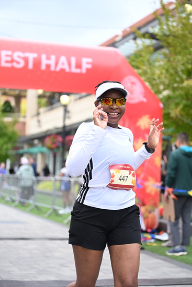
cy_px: 144
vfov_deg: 28.8
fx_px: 560
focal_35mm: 70
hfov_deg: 19.5
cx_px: 96
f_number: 2.8
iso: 640
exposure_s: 1/1600
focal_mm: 70
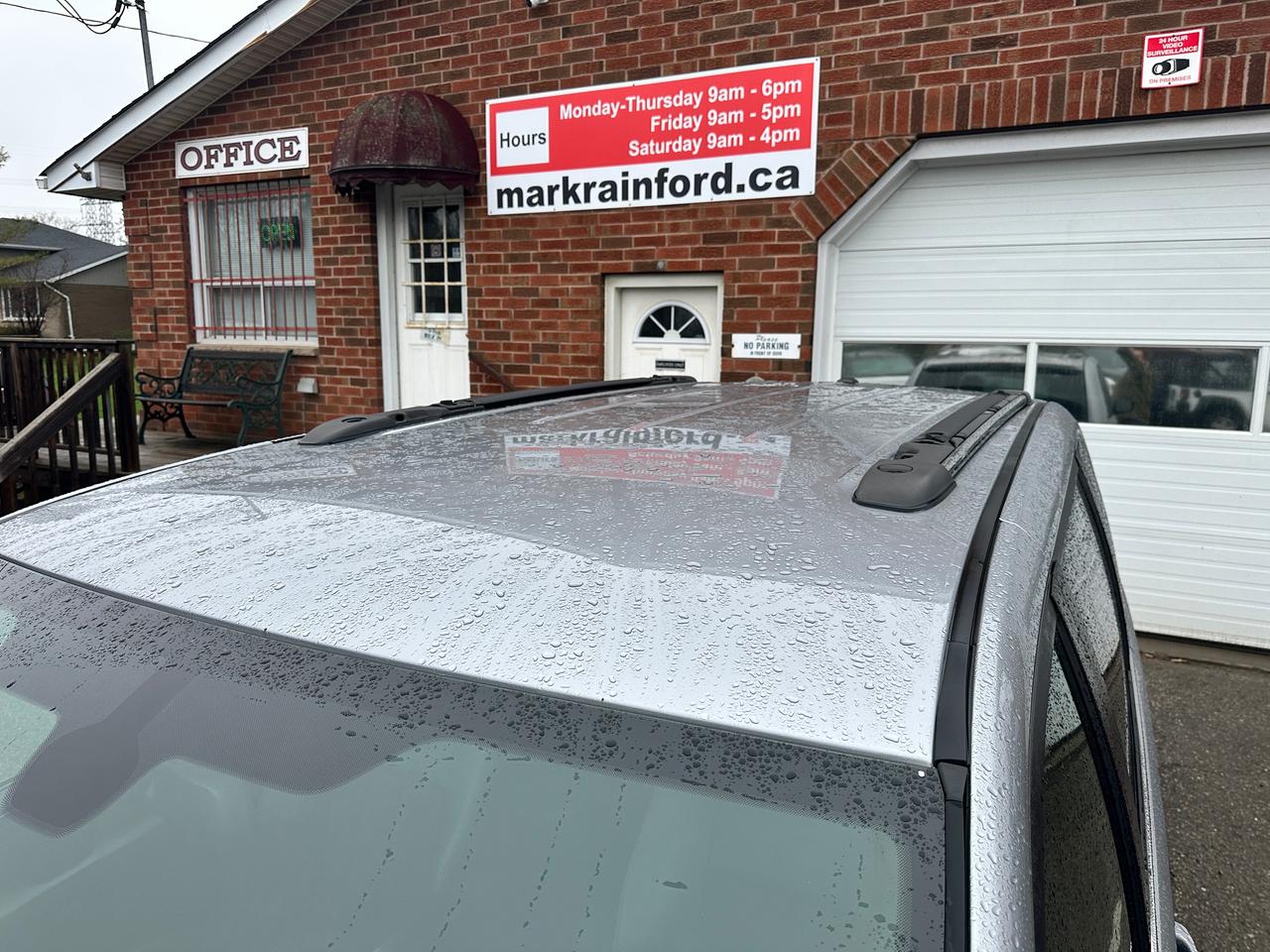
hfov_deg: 71.6
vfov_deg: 56.8
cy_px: 476
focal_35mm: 24
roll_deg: -0.9
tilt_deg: -9.6
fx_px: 881
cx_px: 635
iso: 80
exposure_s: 1/943
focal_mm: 6.86
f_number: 1.78
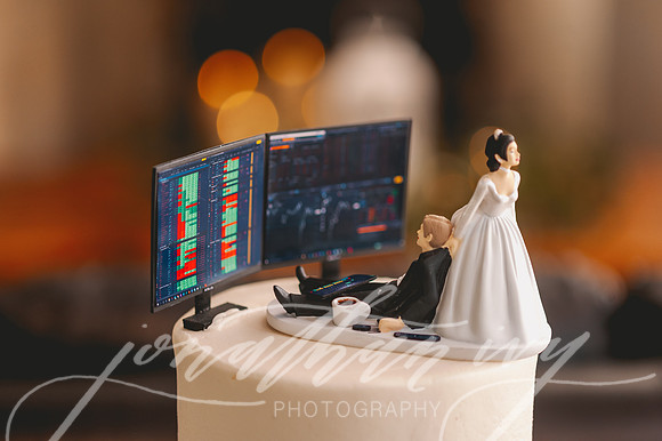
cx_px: 331
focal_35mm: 105
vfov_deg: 13.0
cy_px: 220
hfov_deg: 19.5
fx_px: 1930
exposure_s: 1/200
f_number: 3
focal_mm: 105
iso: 800
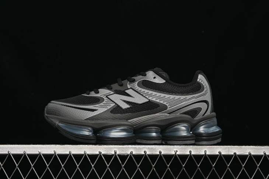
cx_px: 134
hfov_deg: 27.0
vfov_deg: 18.2
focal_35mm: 75
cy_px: 90
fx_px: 560
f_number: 6.3
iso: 160
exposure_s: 1/50
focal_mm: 50
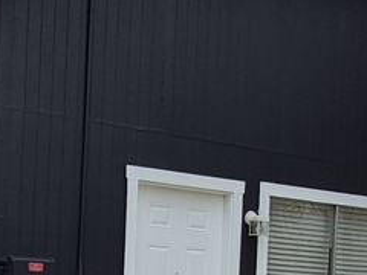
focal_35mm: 78
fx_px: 827
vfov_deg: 18.4
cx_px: 76
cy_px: 283
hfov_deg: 24.6
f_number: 2.2
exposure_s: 1/3032
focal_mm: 1.74
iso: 40
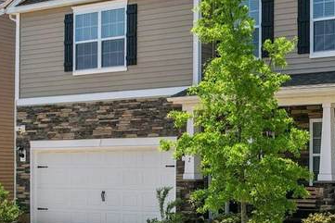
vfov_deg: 17.4
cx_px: 256
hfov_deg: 25.6
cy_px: 67
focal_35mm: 78
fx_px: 726
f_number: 2.8
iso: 100
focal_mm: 8.4
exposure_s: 1/400
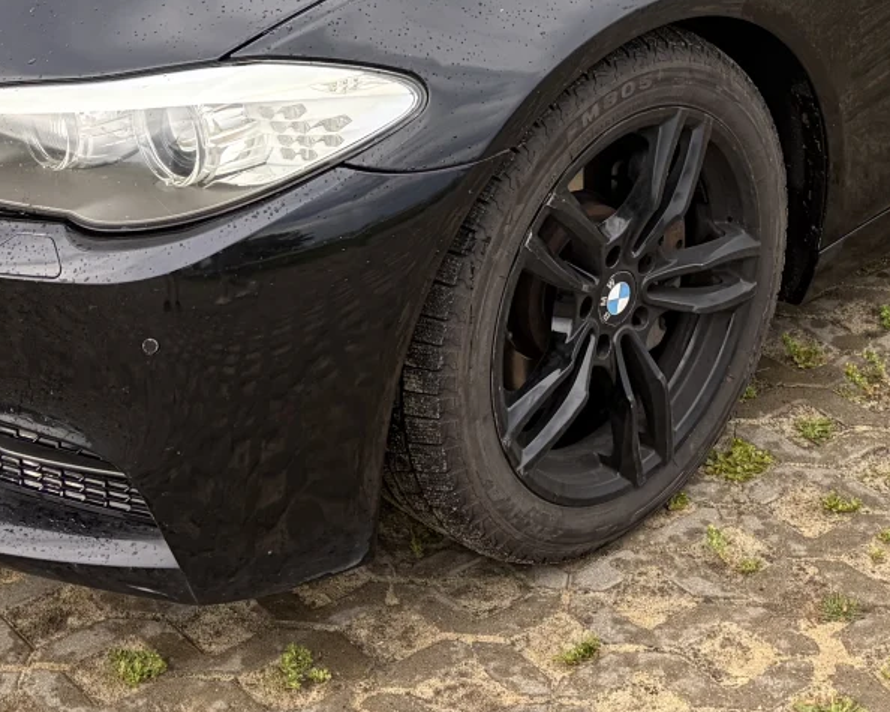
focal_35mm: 82
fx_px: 2160
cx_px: 539
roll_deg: +1.1
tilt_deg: -15.7
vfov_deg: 17.7
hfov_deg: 23.2
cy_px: -162
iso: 50
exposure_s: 1/629
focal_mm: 5.96
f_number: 1.6
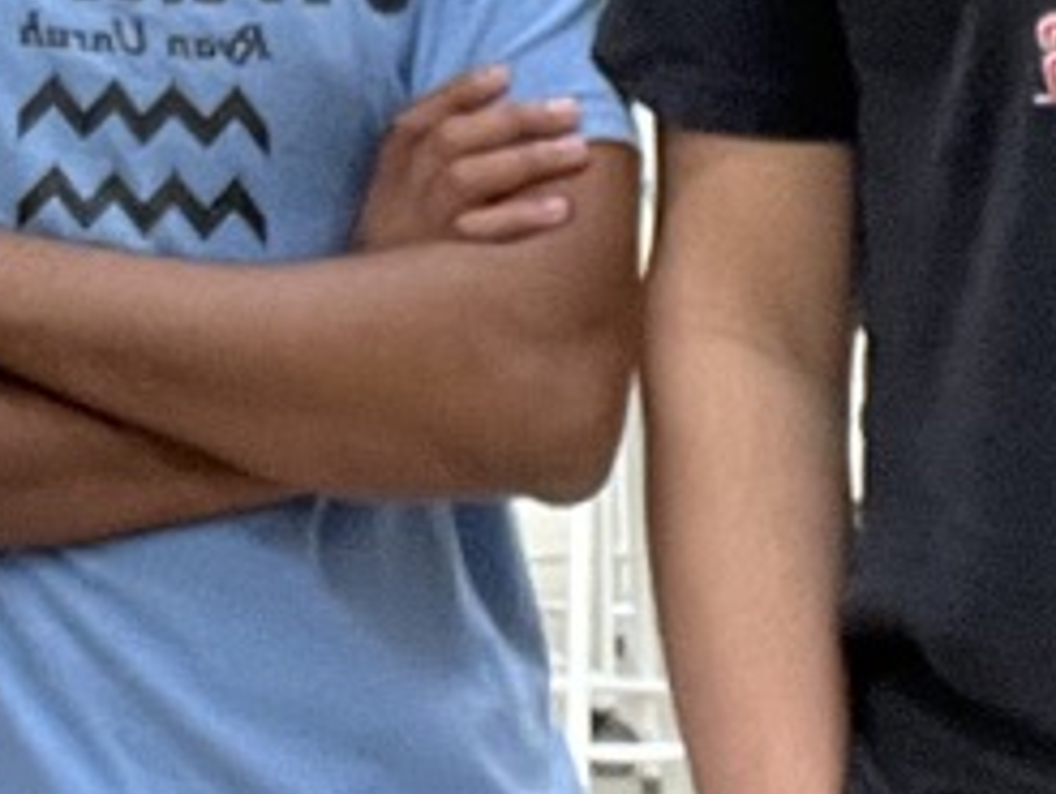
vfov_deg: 9.3
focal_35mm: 156
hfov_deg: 12.2
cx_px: -408
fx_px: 4764
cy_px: -416
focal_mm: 2.71
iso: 200
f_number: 2.2
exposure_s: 1/60
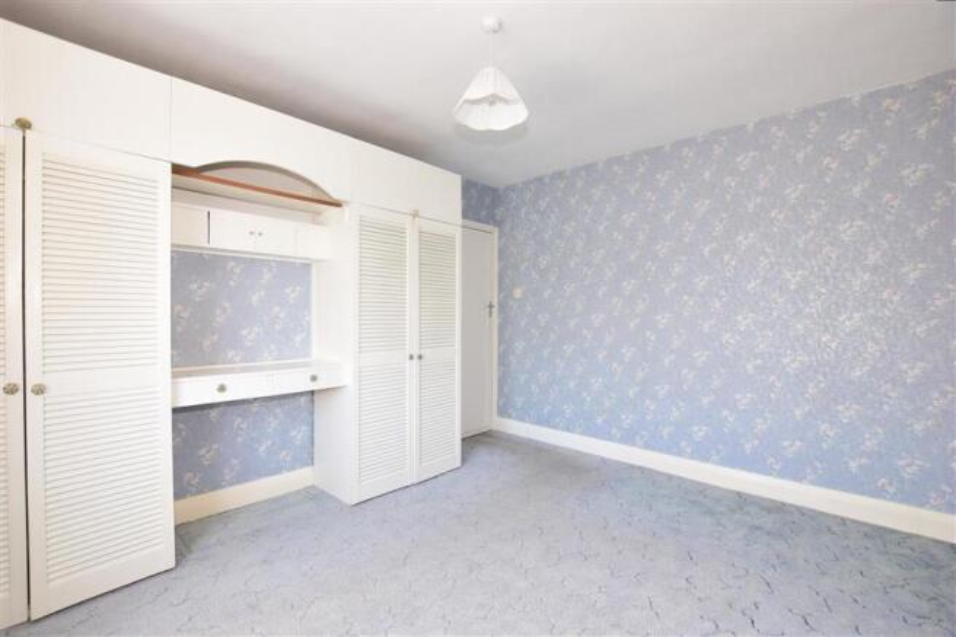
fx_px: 398
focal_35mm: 15
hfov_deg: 100.4
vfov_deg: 77.3
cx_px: 478
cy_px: 318
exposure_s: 1/10
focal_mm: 10
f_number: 7.1
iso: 200
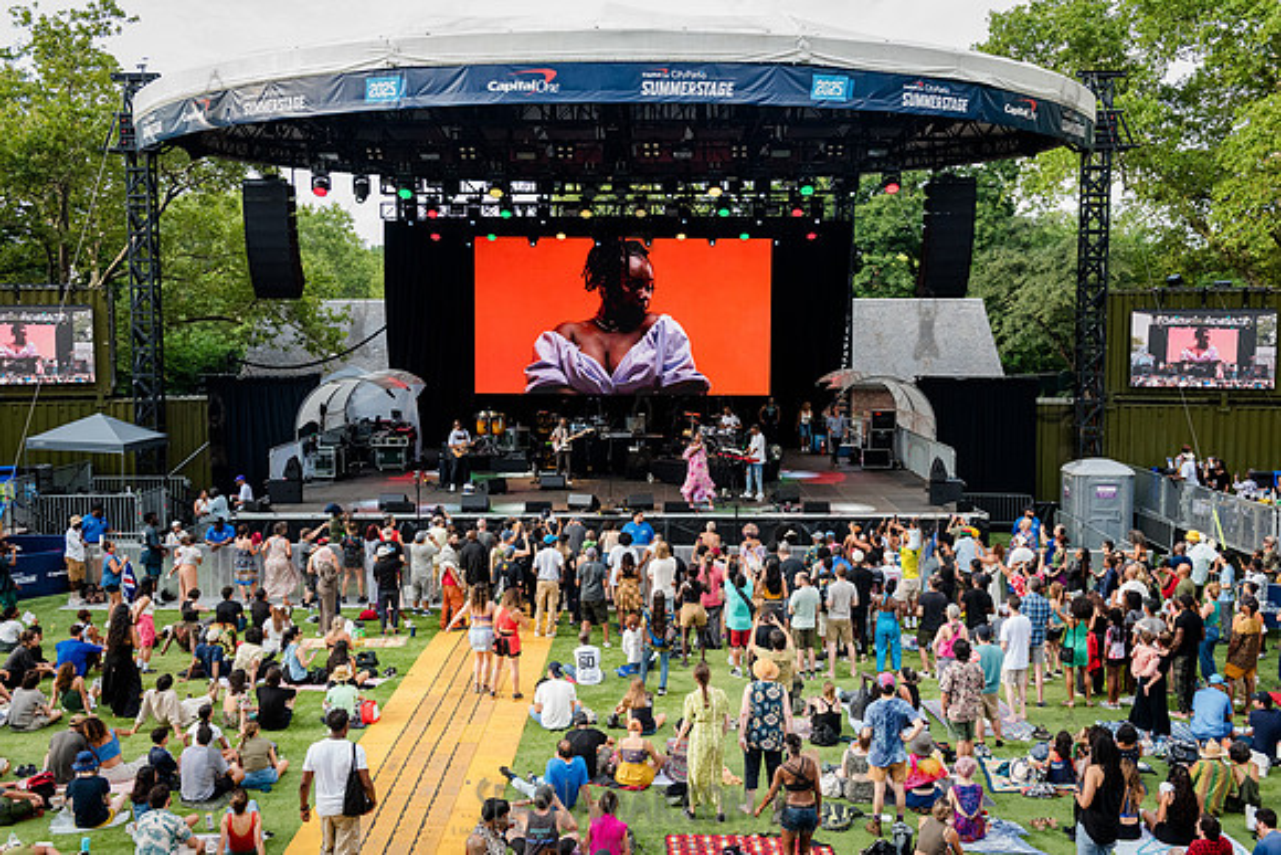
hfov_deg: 54.2
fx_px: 1251
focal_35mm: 35
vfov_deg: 37.7
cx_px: 640
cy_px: 428
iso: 2000
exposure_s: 1/1000
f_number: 4.5
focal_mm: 34
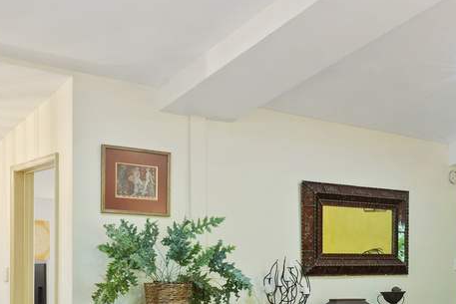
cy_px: 304
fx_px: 710
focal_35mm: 56
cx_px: 513
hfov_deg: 31.3
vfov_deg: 23.2
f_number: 10
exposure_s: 2.5
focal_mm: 16
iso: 250
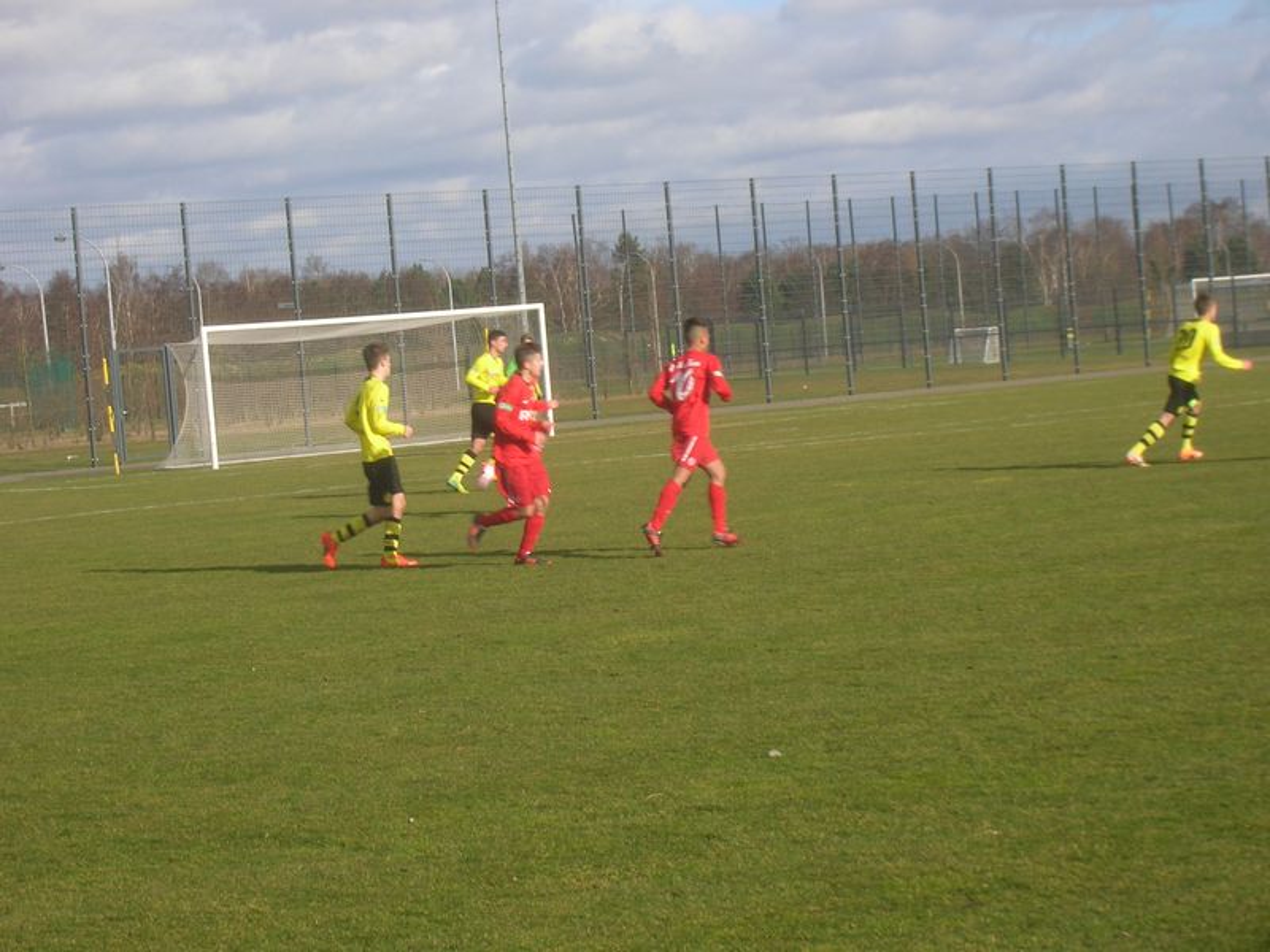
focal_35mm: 99
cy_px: 476
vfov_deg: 14.9
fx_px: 3632
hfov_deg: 19.8
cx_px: 635
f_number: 8.1
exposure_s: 1/130
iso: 50
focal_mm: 16.4
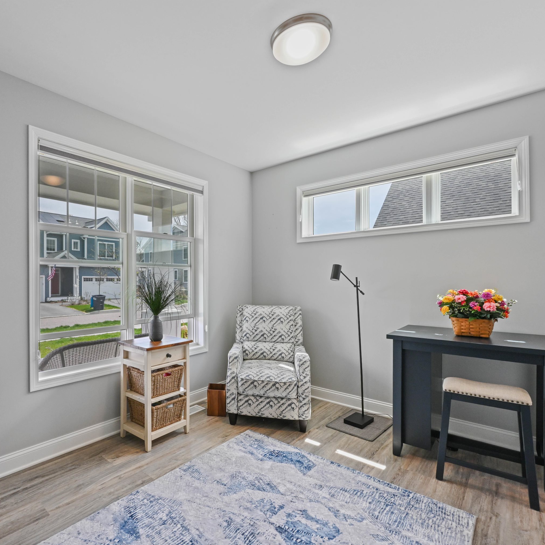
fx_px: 321
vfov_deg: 80.7
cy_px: 274
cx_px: 186
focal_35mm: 18
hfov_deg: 78.3
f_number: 14
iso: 1000
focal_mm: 14
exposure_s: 1/20
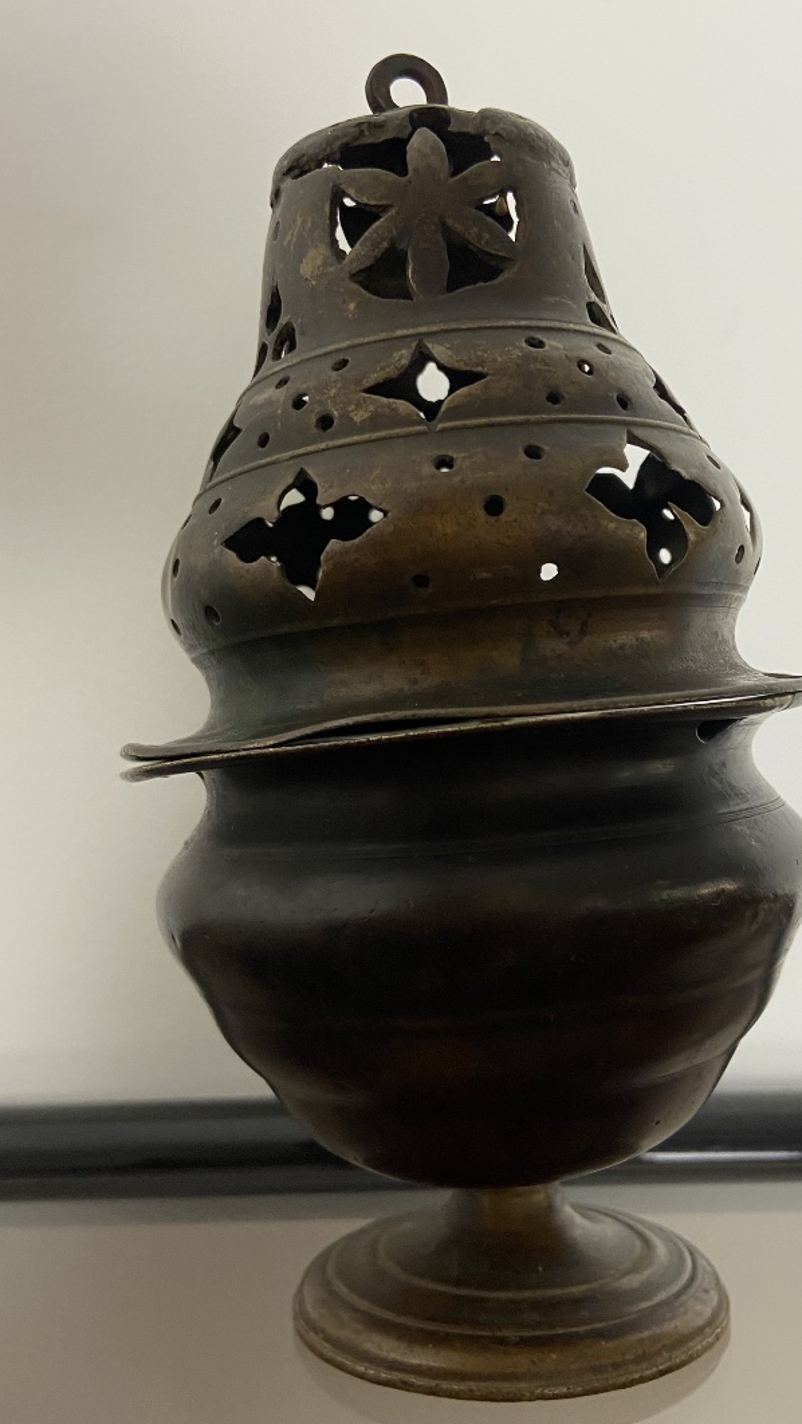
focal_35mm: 32
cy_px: 660
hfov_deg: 36.5
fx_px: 1209
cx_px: 495
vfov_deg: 60.9
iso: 100
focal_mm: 4.25
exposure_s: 1/50
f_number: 1.8
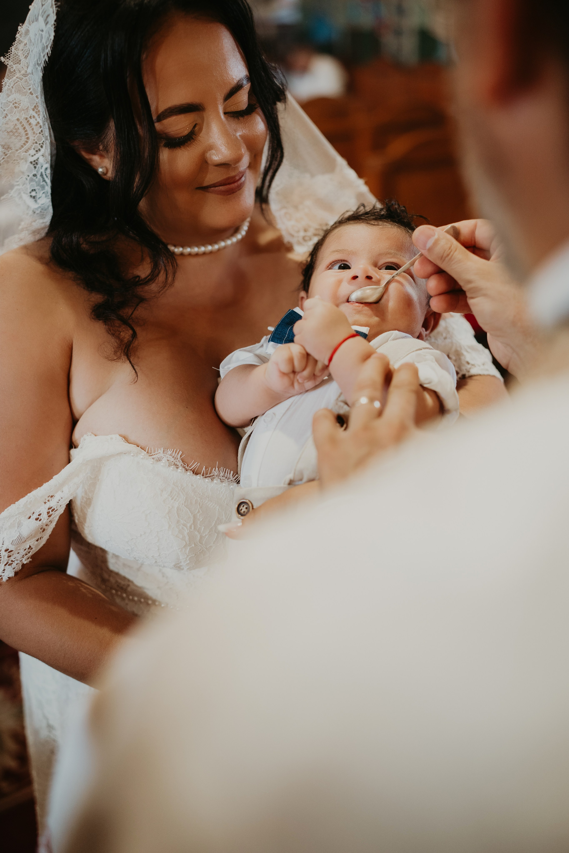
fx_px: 830
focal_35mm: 35
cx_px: 284
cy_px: 426
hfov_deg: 37.9
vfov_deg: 54.4
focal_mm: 35
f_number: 1.6
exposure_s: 1/250
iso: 1250
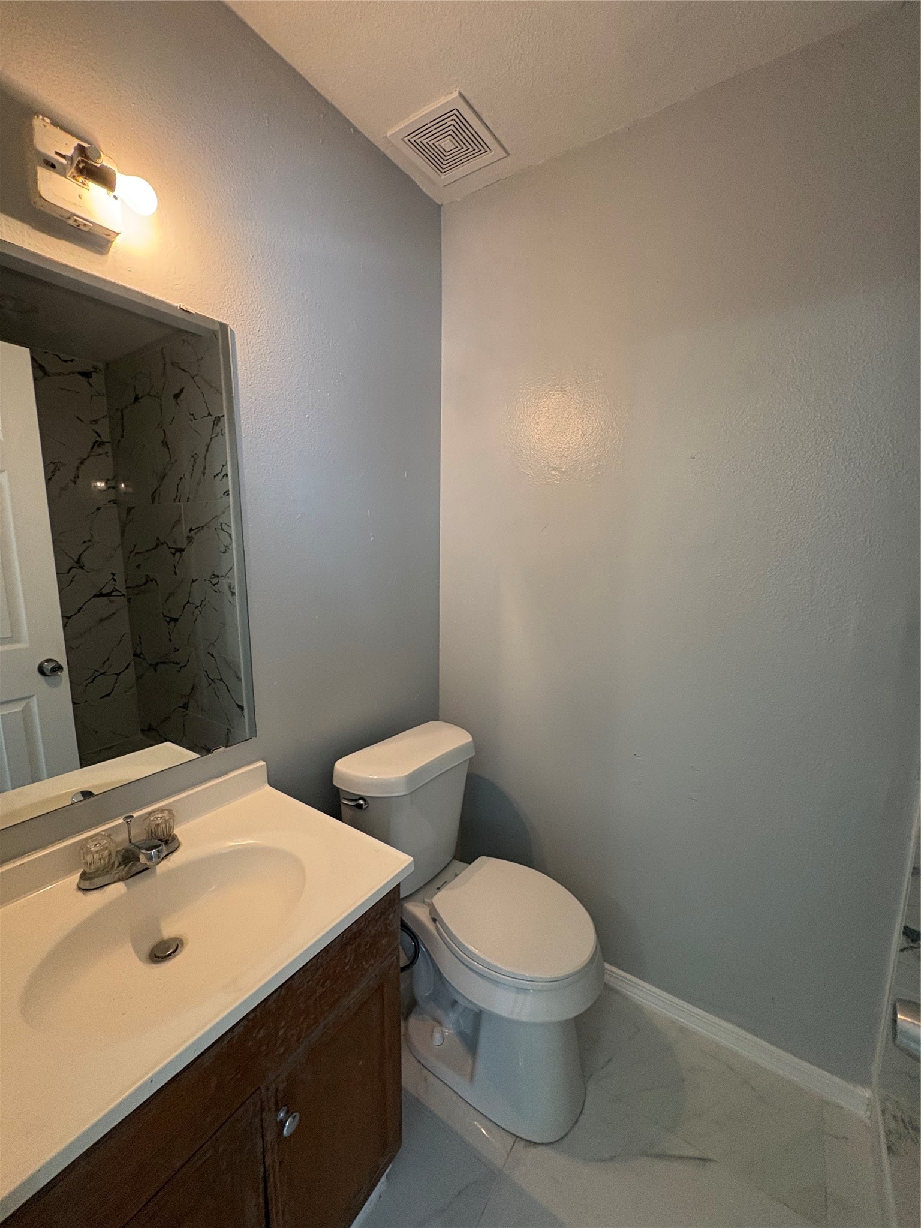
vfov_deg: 102.1
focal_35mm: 14
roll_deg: -0.4
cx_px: 460
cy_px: 614
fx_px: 497
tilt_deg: -7.5
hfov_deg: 85.7
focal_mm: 2.22
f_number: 2.2
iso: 250
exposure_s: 1/60
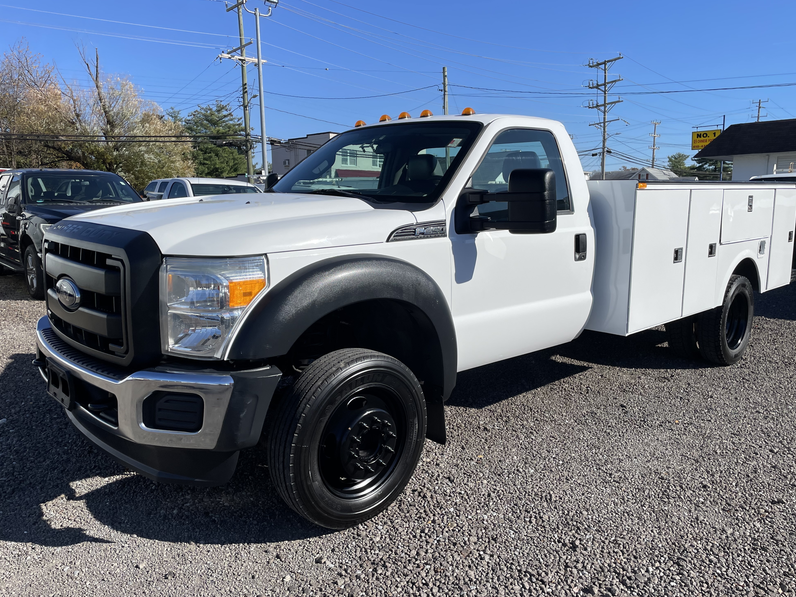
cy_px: 301
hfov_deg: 65.3
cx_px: 410
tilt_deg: -7.9
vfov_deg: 51.4
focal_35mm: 27
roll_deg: -0.2
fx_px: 621
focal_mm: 4.2
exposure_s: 1/4831
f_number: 1.6
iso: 32
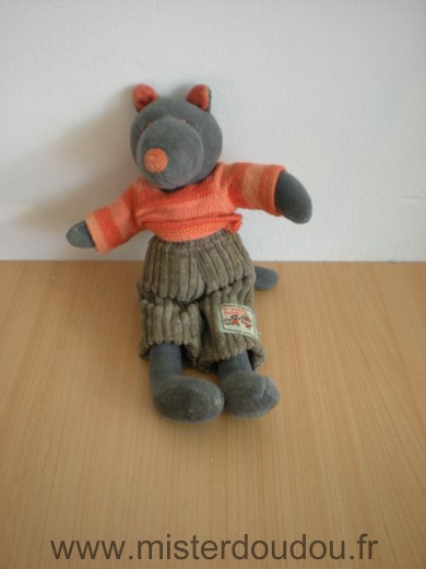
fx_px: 624
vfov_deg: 49.0
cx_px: 213
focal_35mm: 38
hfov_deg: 37.7
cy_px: 284
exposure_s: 1/63.7
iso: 104
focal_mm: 6.3
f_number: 3.1
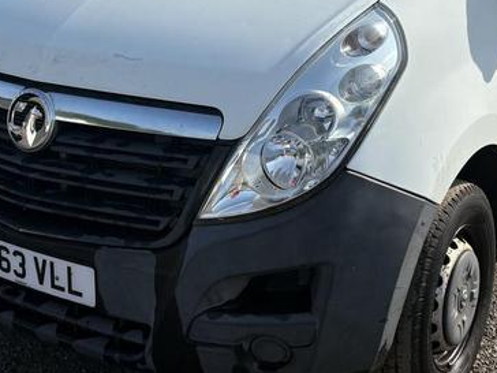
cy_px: 26
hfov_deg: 30.2
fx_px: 919
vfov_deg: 22.3
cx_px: 274
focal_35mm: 64
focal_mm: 5.96
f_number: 1.6
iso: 64
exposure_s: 1/5348
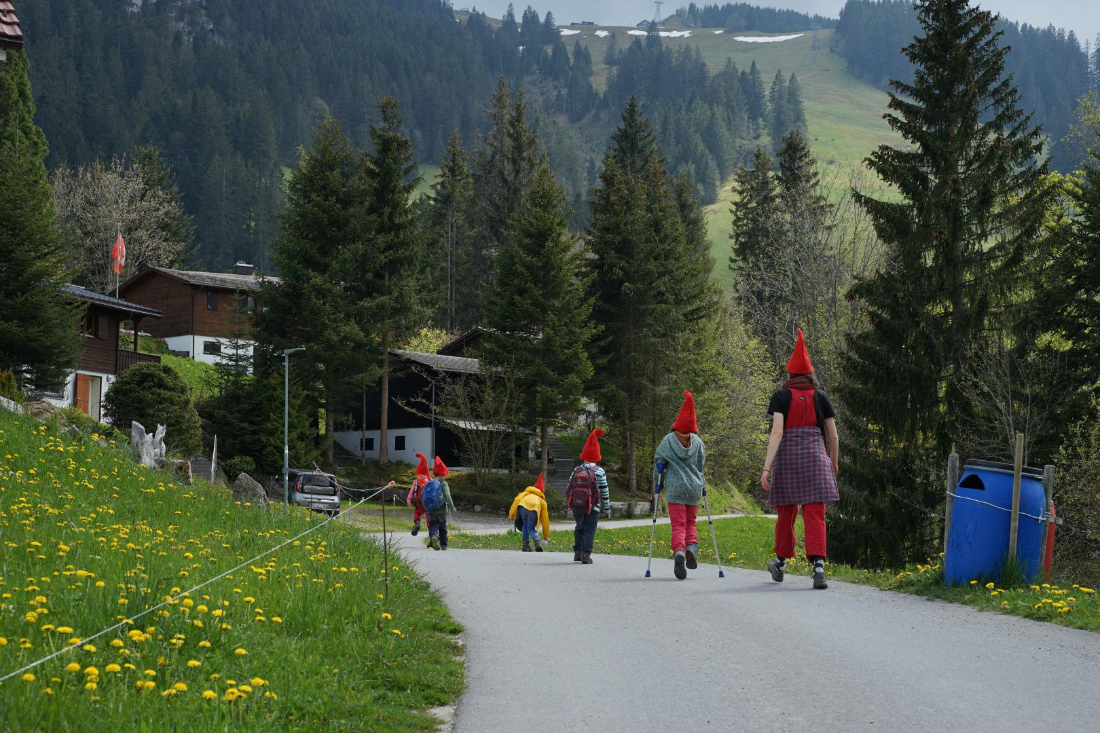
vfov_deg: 22.6
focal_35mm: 60
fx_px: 1833
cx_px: 550
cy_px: 366
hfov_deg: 33.4
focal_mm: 60
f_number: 9
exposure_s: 1/250
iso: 100
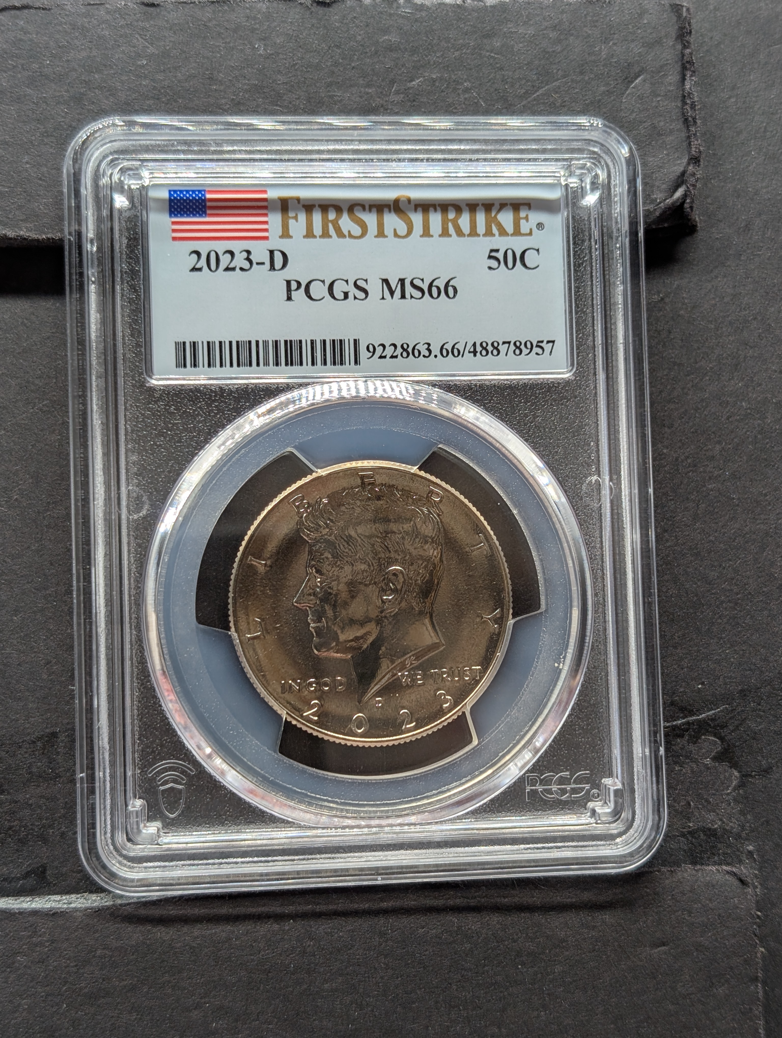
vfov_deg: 38.9
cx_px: 391
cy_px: 519
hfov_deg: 29.7
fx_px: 1472
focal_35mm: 49
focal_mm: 6.9
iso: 20
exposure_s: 1/33.2
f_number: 1.68
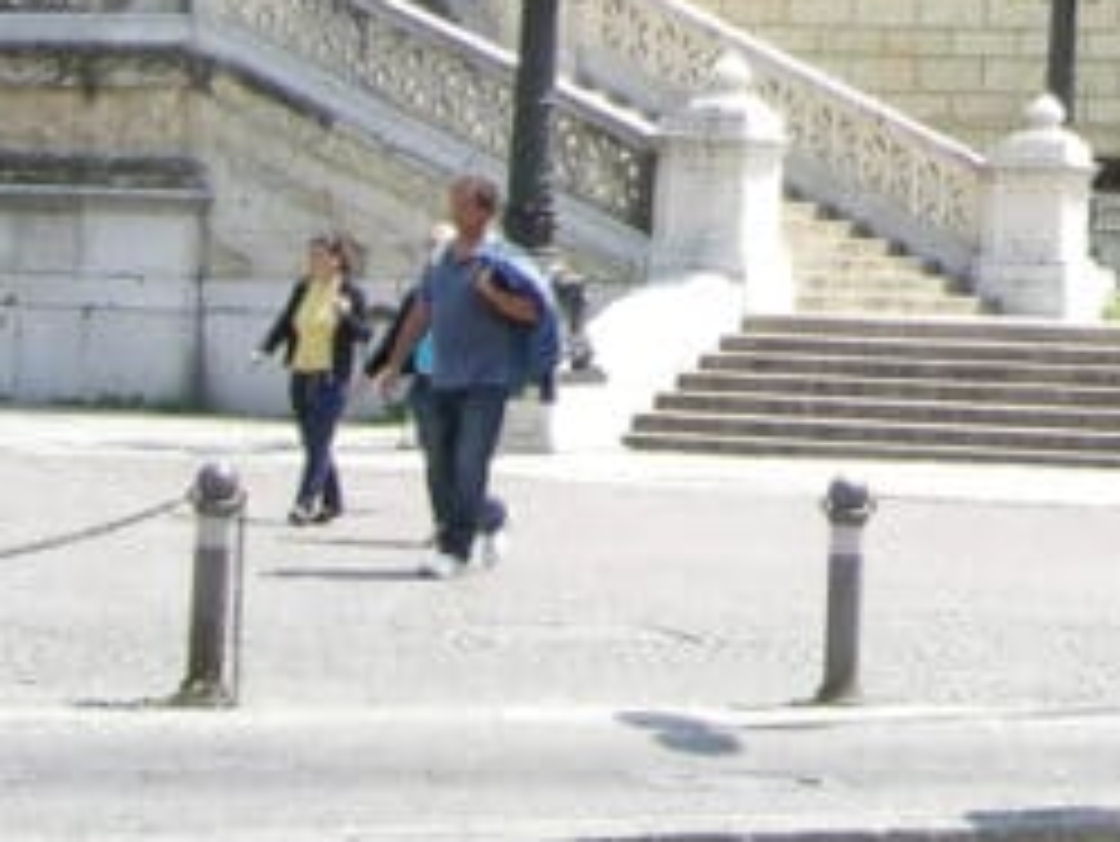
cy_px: -527
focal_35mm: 148
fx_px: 4791
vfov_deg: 9.7
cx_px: 1943
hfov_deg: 12.3
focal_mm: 7.5
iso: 64
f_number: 4.8
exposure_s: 1/138
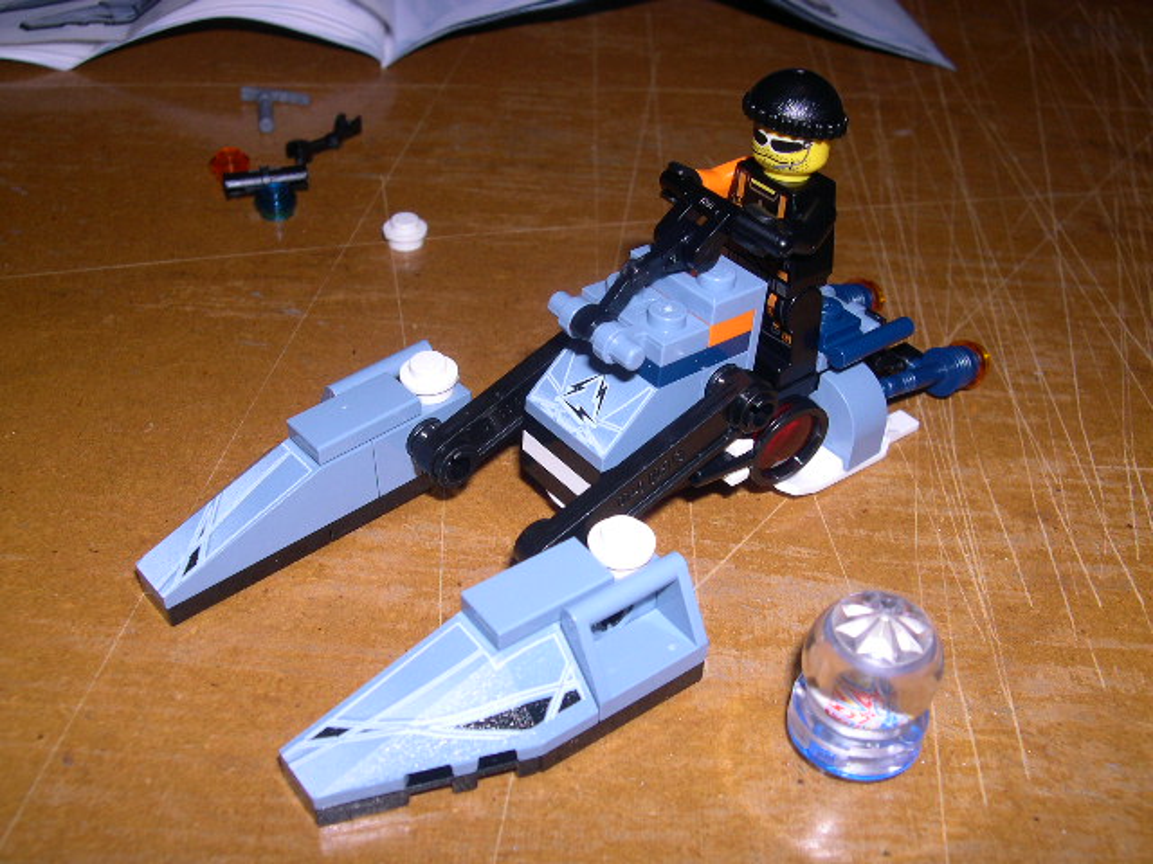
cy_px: 432
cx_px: 576
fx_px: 1266
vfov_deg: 37.7
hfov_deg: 49.0
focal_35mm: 38
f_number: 7.6
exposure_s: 1/60
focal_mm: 8
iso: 100
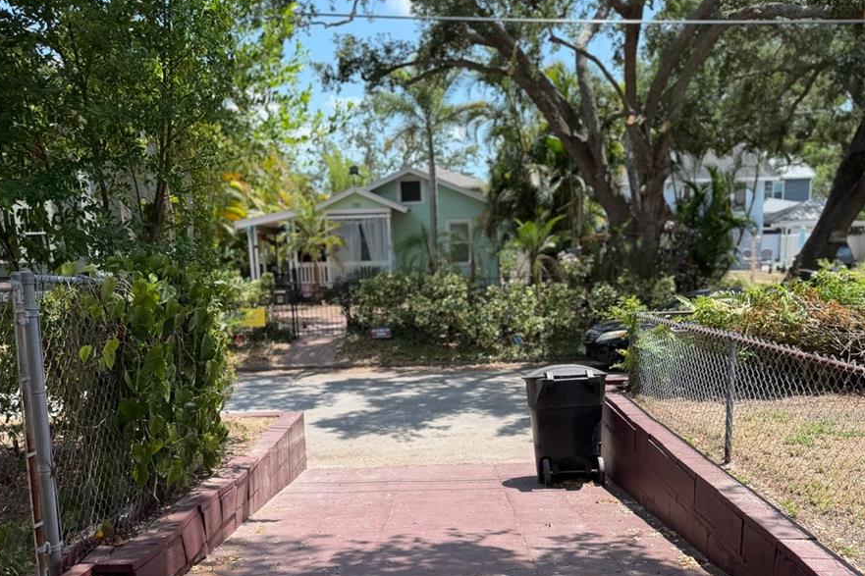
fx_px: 817
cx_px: 429
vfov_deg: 38.1
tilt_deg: -8.0
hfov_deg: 55.8
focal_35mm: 34
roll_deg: +2.8
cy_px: 417
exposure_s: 1/1855
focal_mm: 6.76
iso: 80
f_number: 1.78
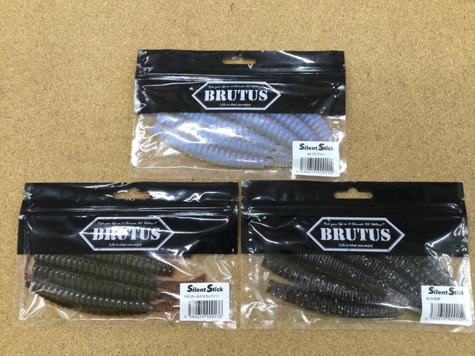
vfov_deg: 45.4
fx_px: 425
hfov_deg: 58.4
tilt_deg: -79.6
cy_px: 178
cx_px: 238
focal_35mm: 31
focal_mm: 3.3
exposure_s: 1/30
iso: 40
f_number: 2.4
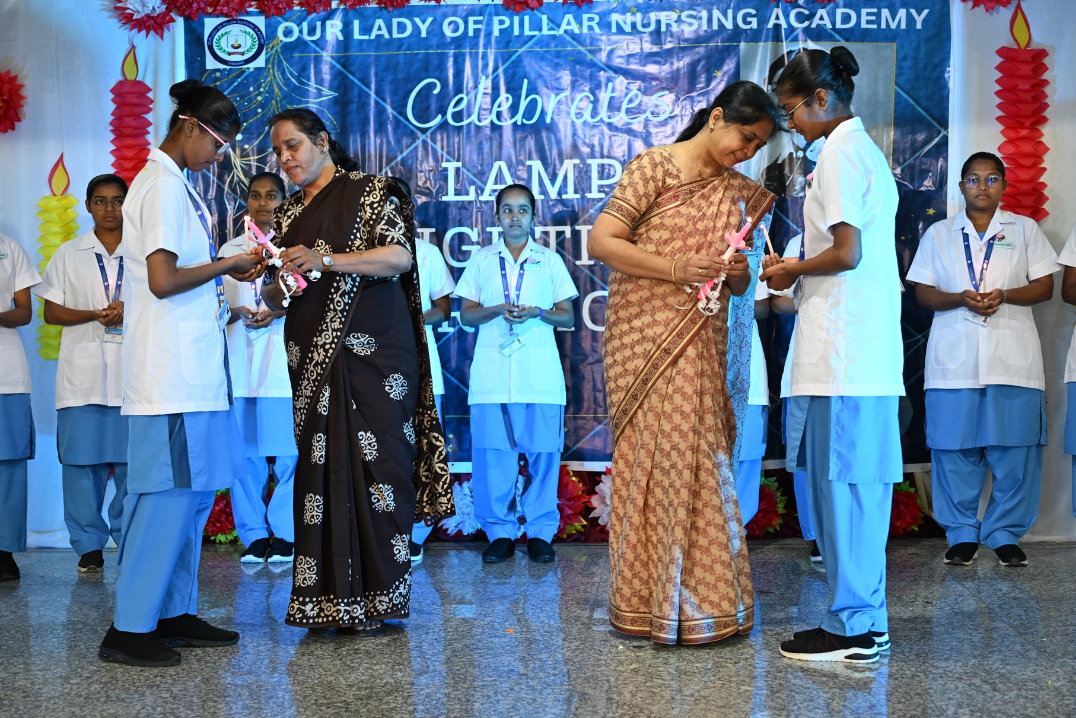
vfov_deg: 28.1
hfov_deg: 41.1
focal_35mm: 48
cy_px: 359
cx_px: 538
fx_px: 1435
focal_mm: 48
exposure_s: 1/125
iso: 1600
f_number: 4
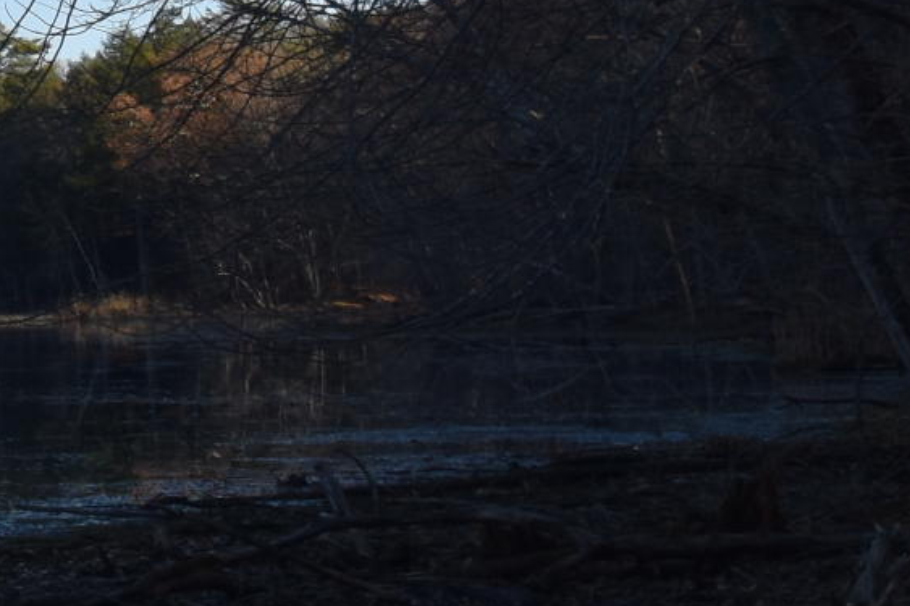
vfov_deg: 8.5
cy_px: -124
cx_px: -1332
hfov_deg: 10.8
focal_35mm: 160
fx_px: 4043
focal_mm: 20
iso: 200
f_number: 9
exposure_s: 1/400
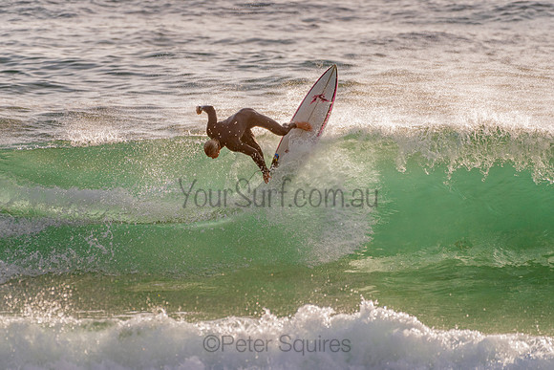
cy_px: 180
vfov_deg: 2.2
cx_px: 270
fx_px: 9434
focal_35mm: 613
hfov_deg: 3.4
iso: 200
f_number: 5.6
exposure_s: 1/2000
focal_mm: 500
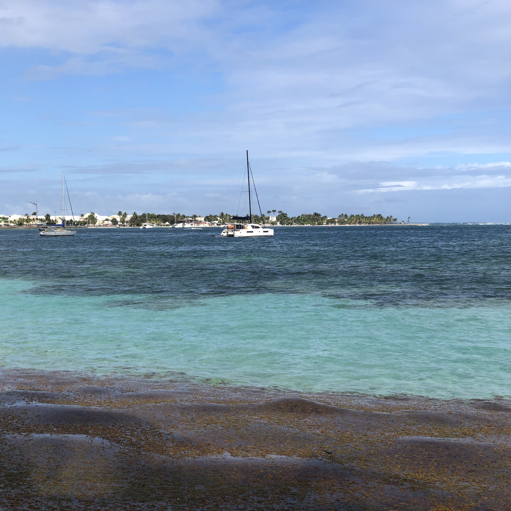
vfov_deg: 27.7
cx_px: 186
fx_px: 1035
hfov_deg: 27.6
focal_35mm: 62
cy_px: 258
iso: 16
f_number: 2.4
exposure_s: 1/1779
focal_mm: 6
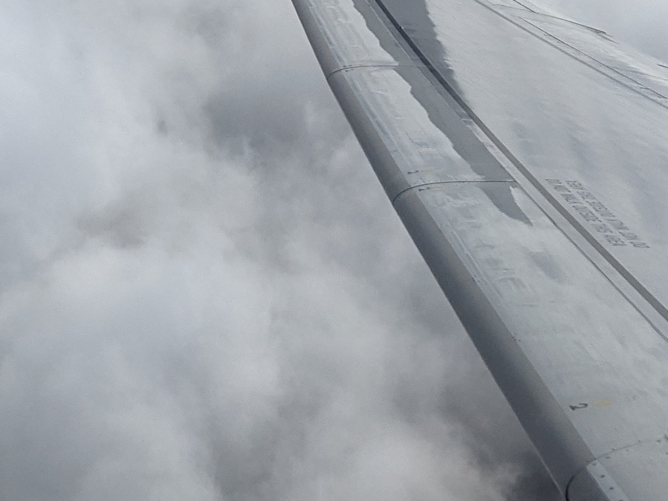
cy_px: -17
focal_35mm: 110
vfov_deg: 13.2
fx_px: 2122
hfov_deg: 17.0
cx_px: -148
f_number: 1.8
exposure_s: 1/11765
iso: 79
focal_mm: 4.44
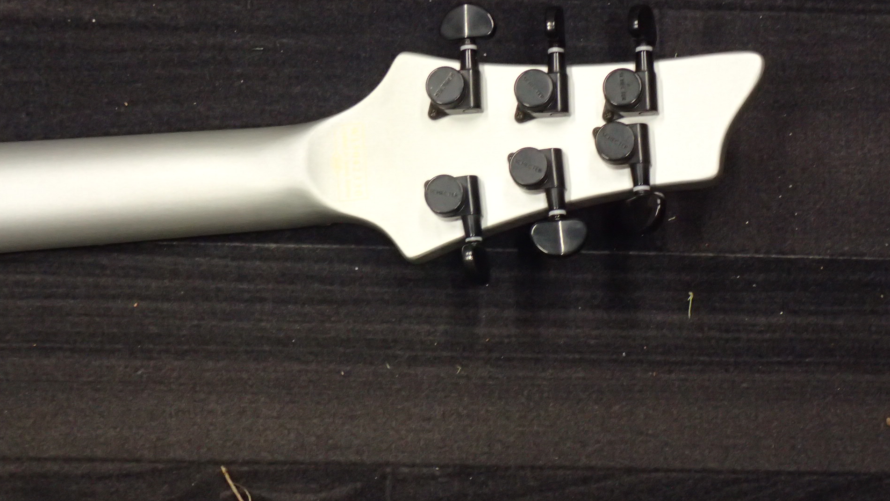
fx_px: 2360
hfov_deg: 21.4
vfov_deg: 12.1
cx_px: 442
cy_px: 188
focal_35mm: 100
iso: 800
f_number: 4.7
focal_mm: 16.48
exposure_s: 1/50
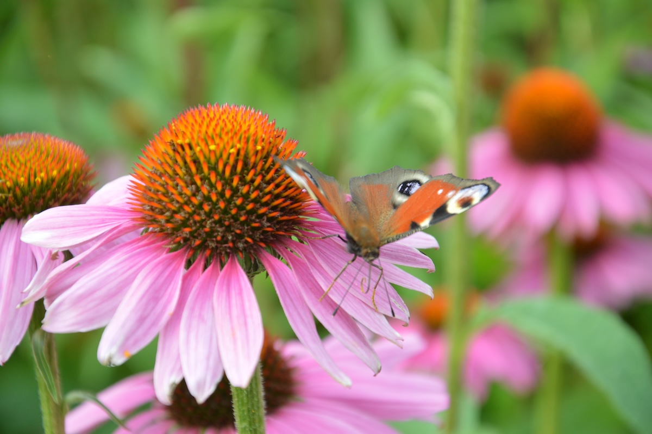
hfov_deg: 13.1
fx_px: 2850
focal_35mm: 158
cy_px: 217
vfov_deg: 8.7
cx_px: 326
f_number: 5.6
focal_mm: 105
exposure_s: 1/400
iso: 400
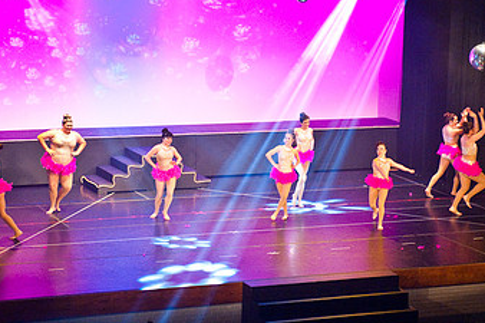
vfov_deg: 11.4
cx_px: 222
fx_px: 1616
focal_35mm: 120
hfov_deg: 17.1
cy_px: 106
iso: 3200
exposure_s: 1/200
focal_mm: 70
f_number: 4
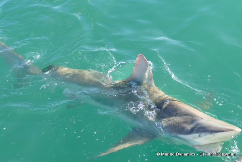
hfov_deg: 32.9
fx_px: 410
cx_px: 121
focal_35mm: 61
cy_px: 81
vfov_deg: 22.3
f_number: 3.5
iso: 125
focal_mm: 22.2
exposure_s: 1/250
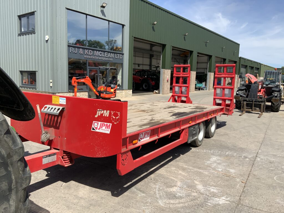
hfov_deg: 61.7
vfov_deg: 48.2
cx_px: 142
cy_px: 106
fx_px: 238
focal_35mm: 29
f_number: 1.8
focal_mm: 3
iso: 16
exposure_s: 1/1534
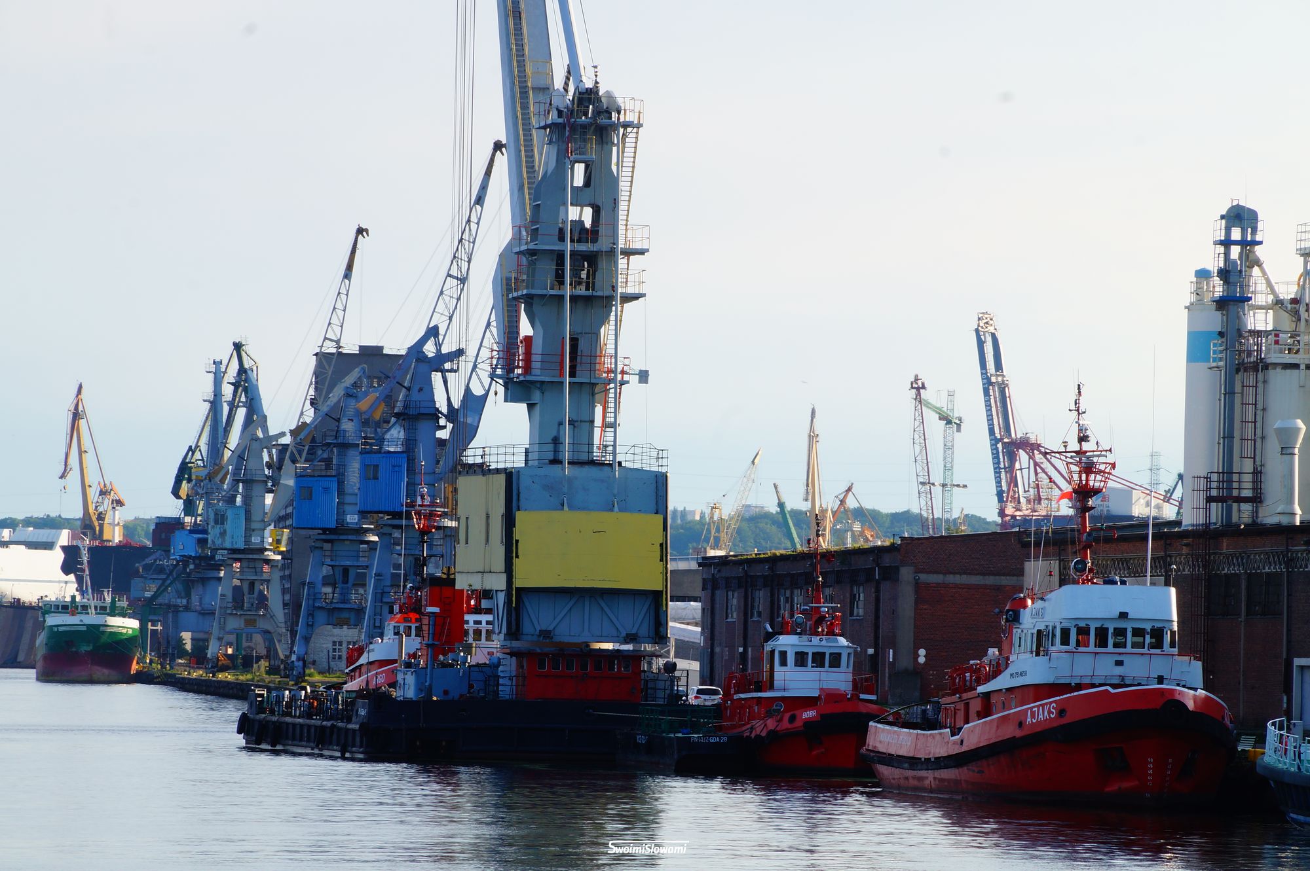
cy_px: 436
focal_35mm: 210
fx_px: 7637
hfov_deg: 9.8
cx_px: 655
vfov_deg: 6.5
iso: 100
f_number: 16
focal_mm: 140
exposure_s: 1/30
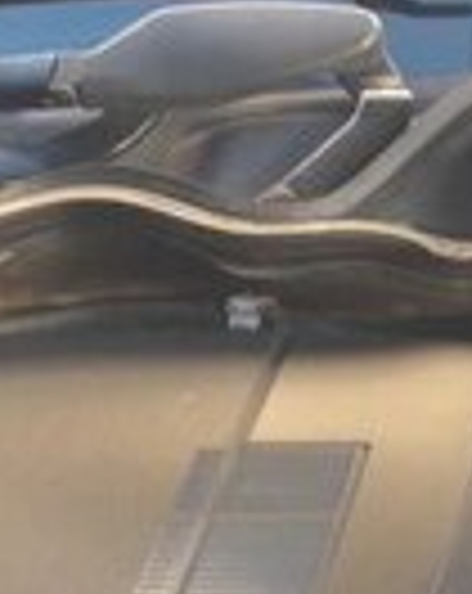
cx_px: 40
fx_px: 2401
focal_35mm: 137
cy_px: 700
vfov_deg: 13.7
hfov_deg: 11.2
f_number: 1.9
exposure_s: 1/33
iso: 40
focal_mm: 3.7
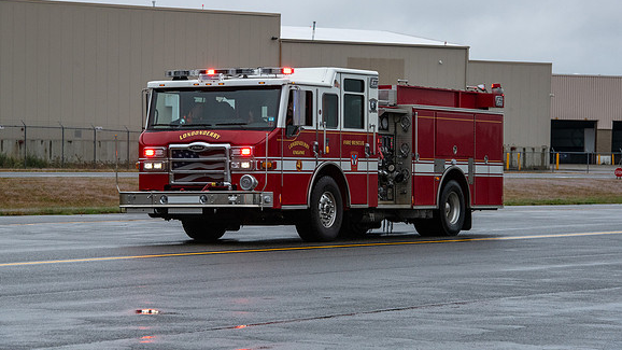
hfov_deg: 15.1
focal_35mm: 142
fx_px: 2342
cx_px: 311
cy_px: 161
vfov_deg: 8.5
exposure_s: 1/1250
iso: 1600
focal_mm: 135
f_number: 9
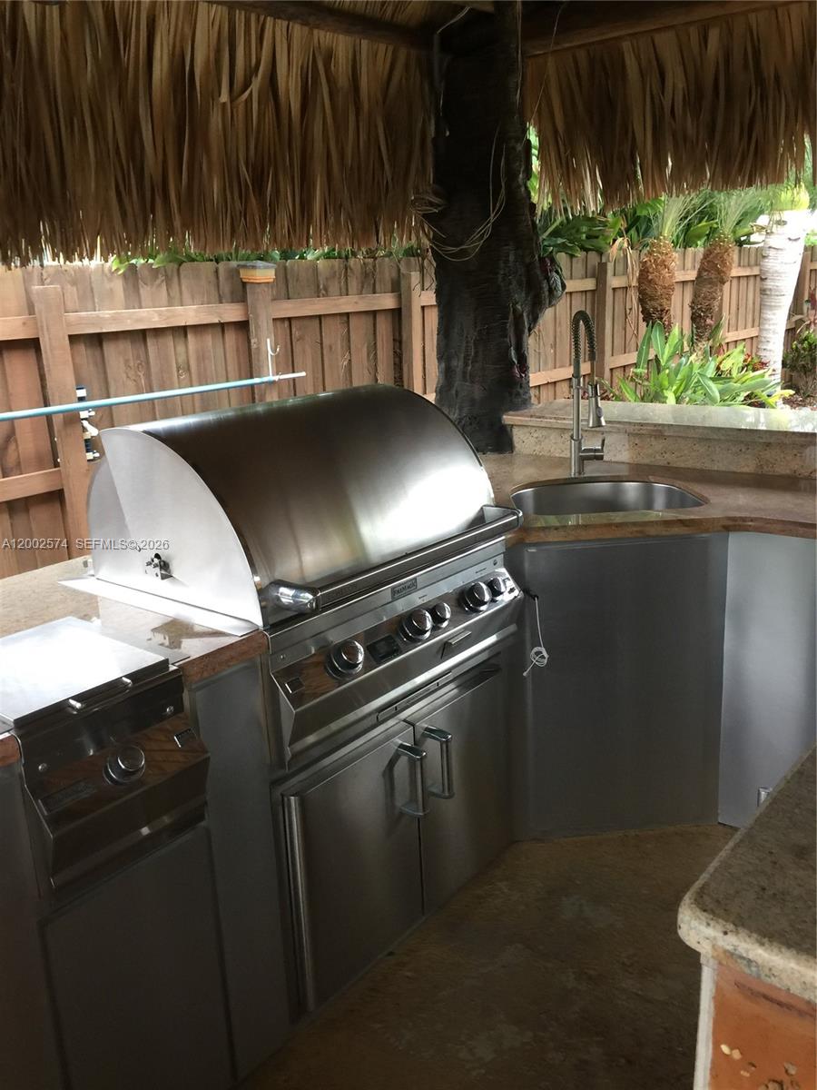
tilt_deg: -15.5
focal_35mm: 29
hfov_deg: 48.2
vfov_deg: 61.7
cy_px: 545
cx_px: 408
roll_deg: +1.5
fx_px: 913
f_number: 2.2
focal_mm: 4.15
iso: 50
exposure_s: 1/15
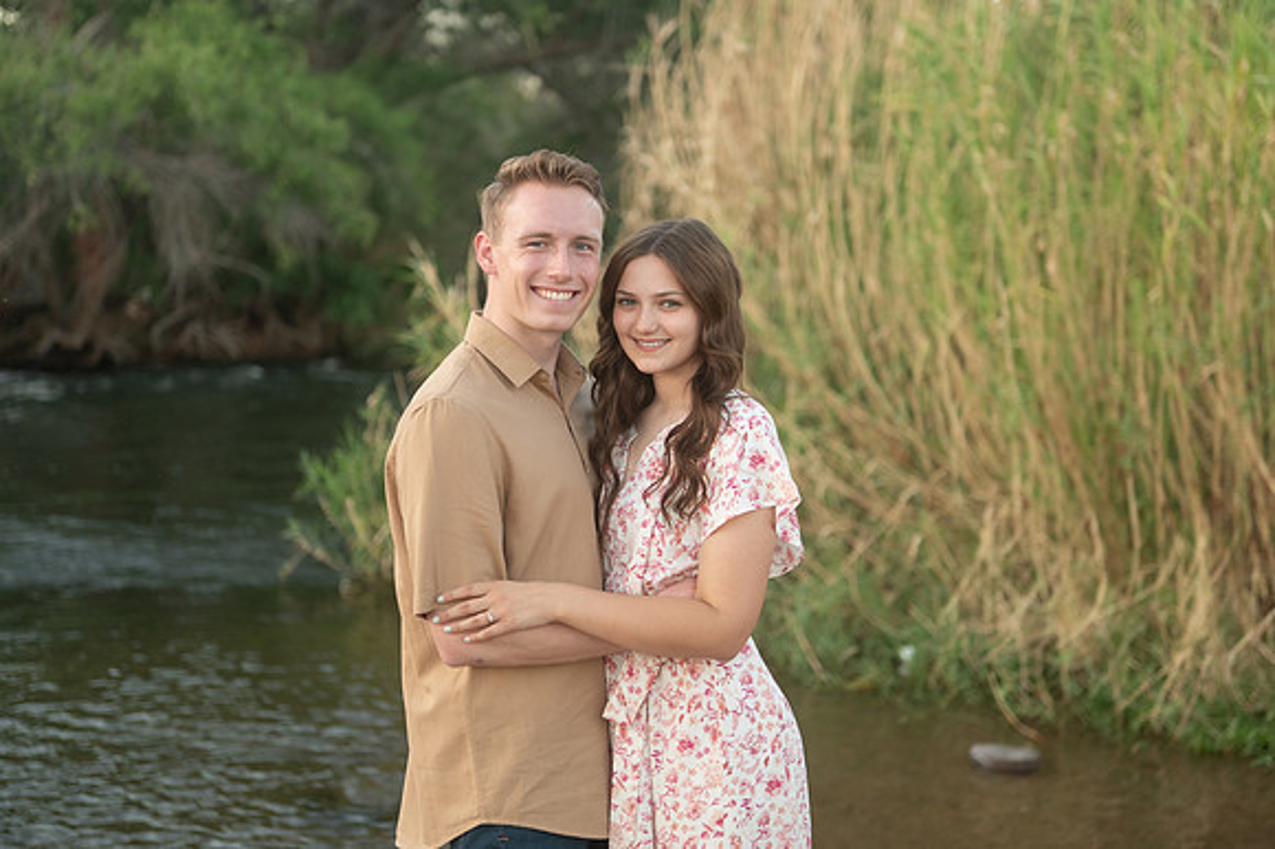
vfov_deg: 19.4
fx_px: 2478
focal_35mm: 70
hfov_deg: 28.9
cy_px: 424
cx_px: 638
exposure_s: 1/320
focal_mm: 70
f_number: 2.8
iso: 640
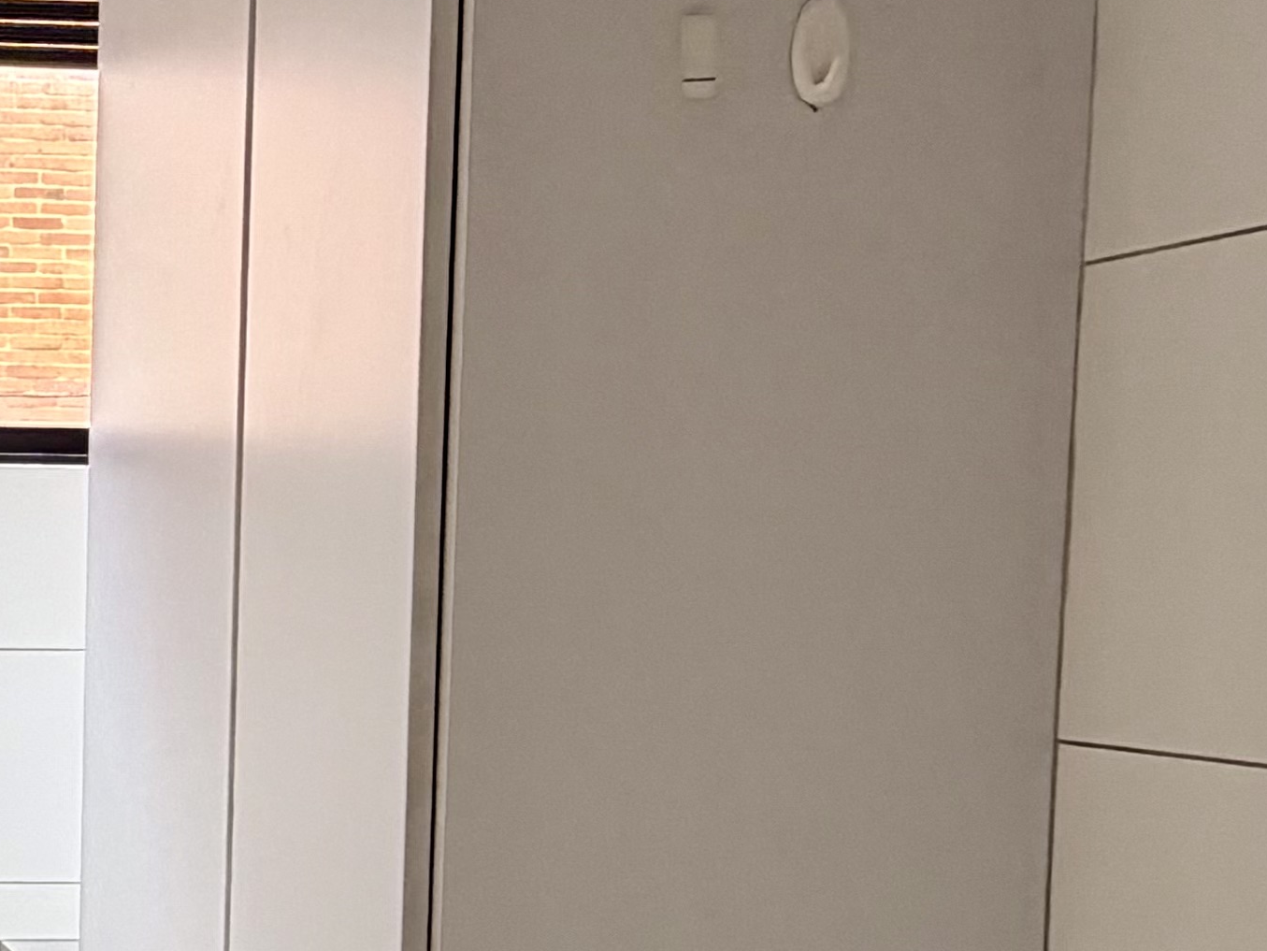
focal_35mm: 59
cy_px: 717
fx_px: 2160
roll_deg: -0.9
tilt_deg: -2.9
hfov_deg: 28.6
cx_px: -238
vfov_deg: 24.5
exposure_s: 1/121
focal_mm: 2.22
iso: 125
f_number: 2.2
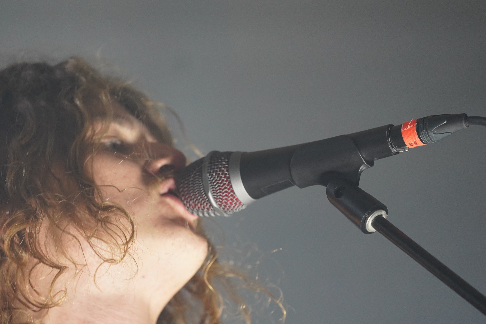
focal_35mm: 305
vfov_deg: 4.5
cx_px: 201
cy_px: 235
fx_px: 4117
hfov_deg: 6.8
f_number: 2.8
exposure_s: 1/250
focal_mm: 200
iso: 1600
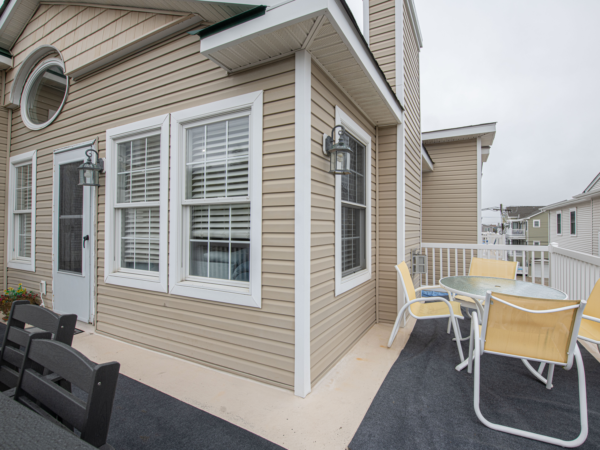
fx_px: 276
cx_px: 339
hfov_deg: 94.2
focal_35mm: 16
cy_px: 227
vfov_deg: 78.4
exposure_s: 1/60
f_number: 9
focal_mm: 14
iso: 90
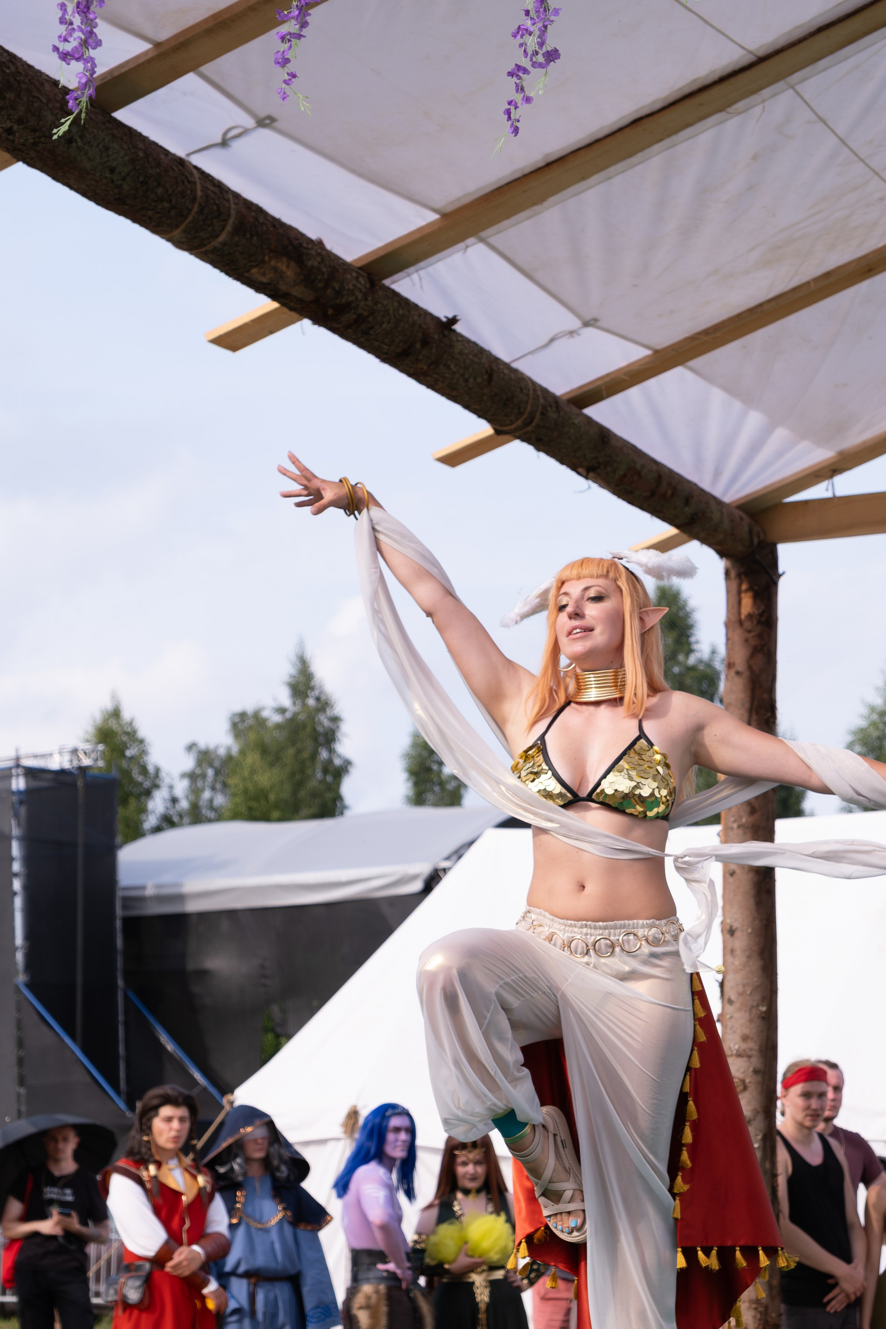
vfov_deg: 22.3
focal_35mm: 91
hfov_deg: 15.0
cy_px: 809
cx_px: 573
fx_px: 3359
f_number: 4
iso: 200
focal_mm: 45.5
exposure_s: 1/800
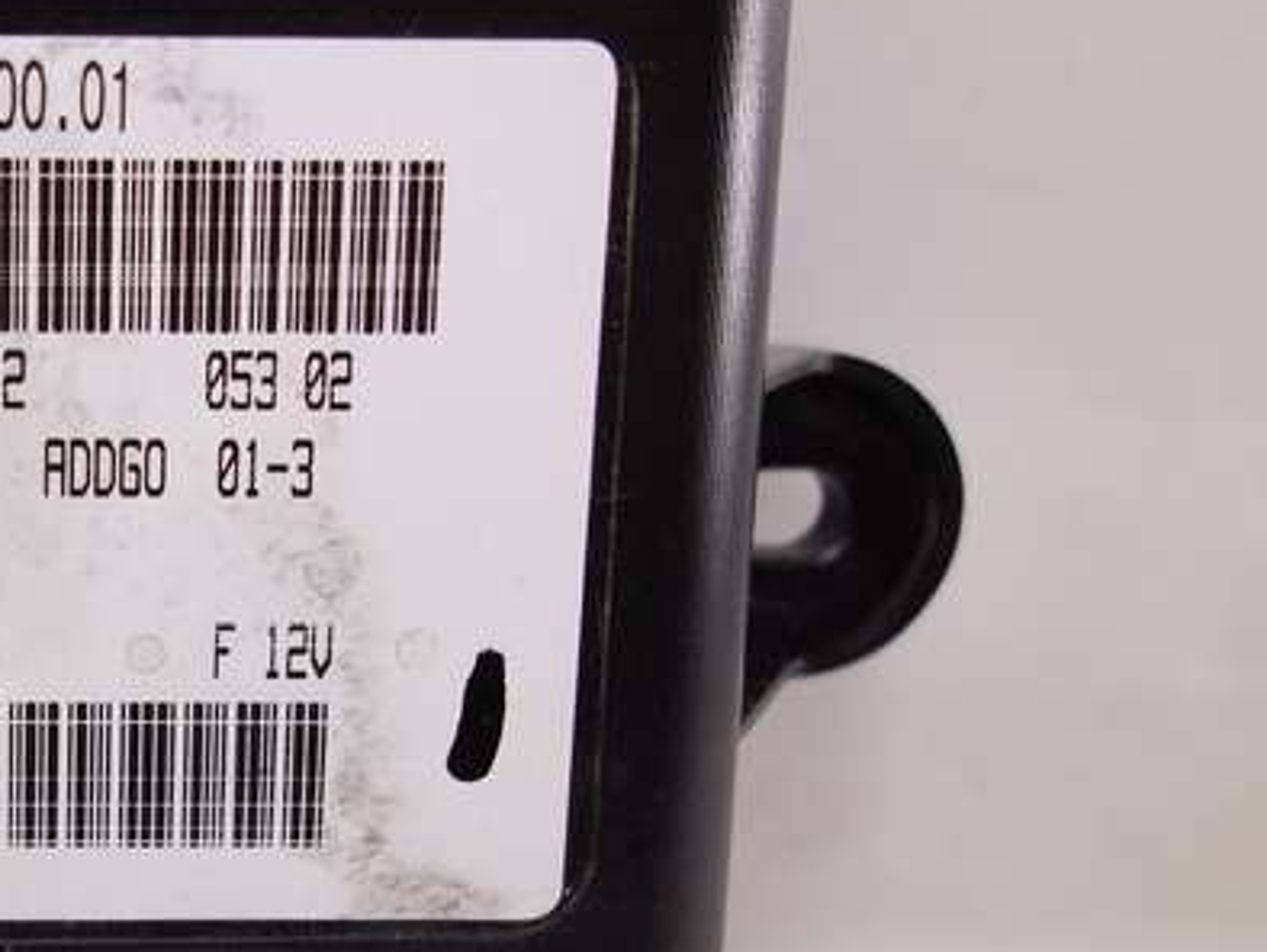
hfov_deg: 31.8
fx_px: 2051
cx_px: 16
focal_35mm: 56
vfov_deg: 26.0
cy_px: 632
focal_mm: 10.4
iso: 125
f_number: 2.5
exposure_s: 1/100
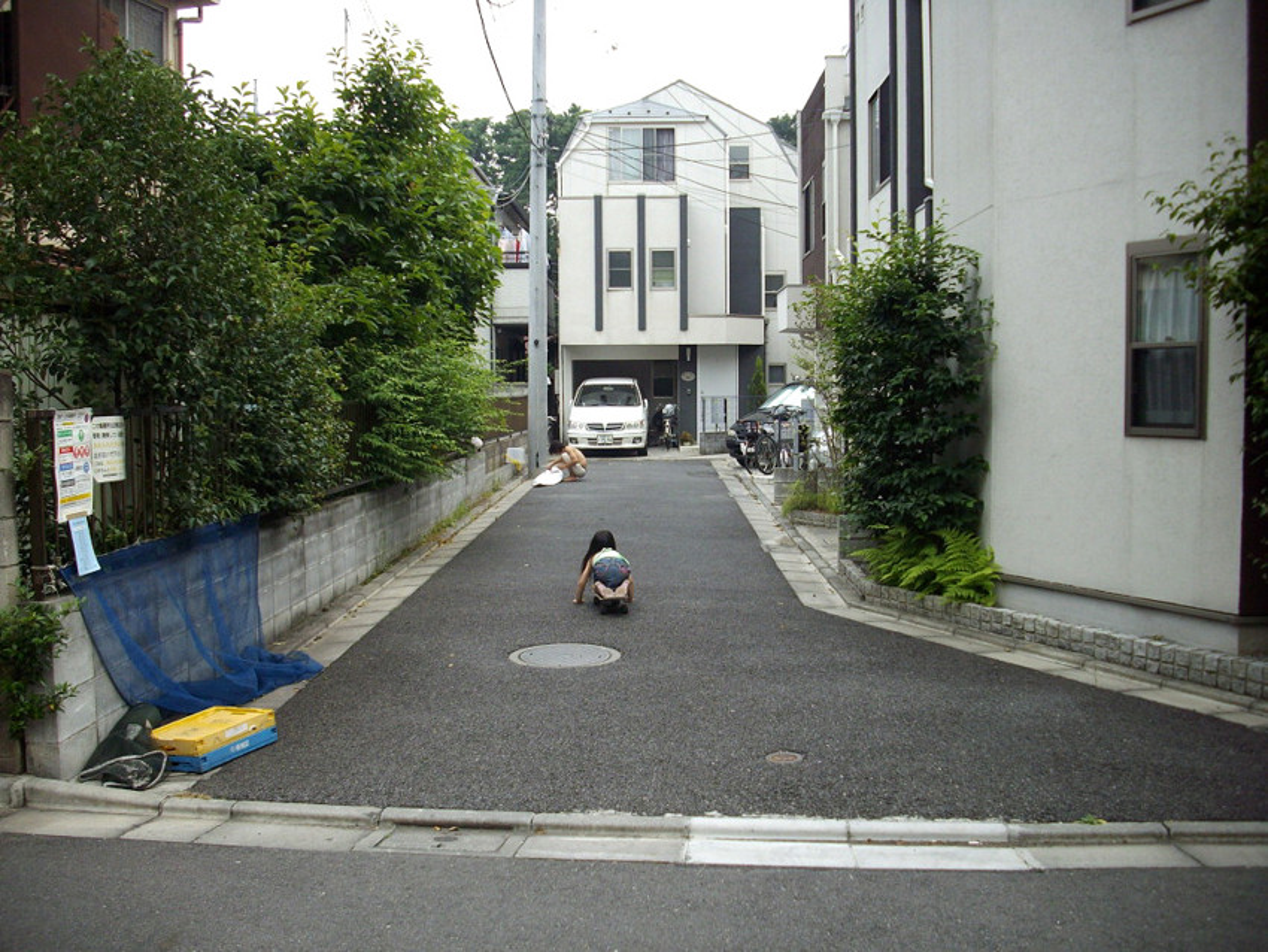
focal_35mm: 37
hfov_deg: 50.1
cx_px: 634
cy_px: 476
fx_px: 1356
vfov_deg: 38.7
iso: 80
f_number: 2.8
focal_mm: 6.2
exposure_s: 1/320
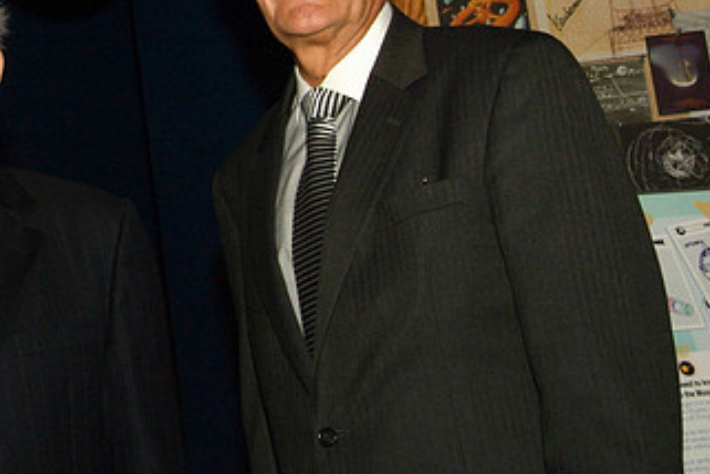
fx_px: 2031
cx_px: 142
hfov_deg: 19.6
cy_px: 59
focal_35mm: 103
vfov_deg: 13.2
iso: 1600
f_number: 16
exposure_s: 1/125
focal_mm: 38
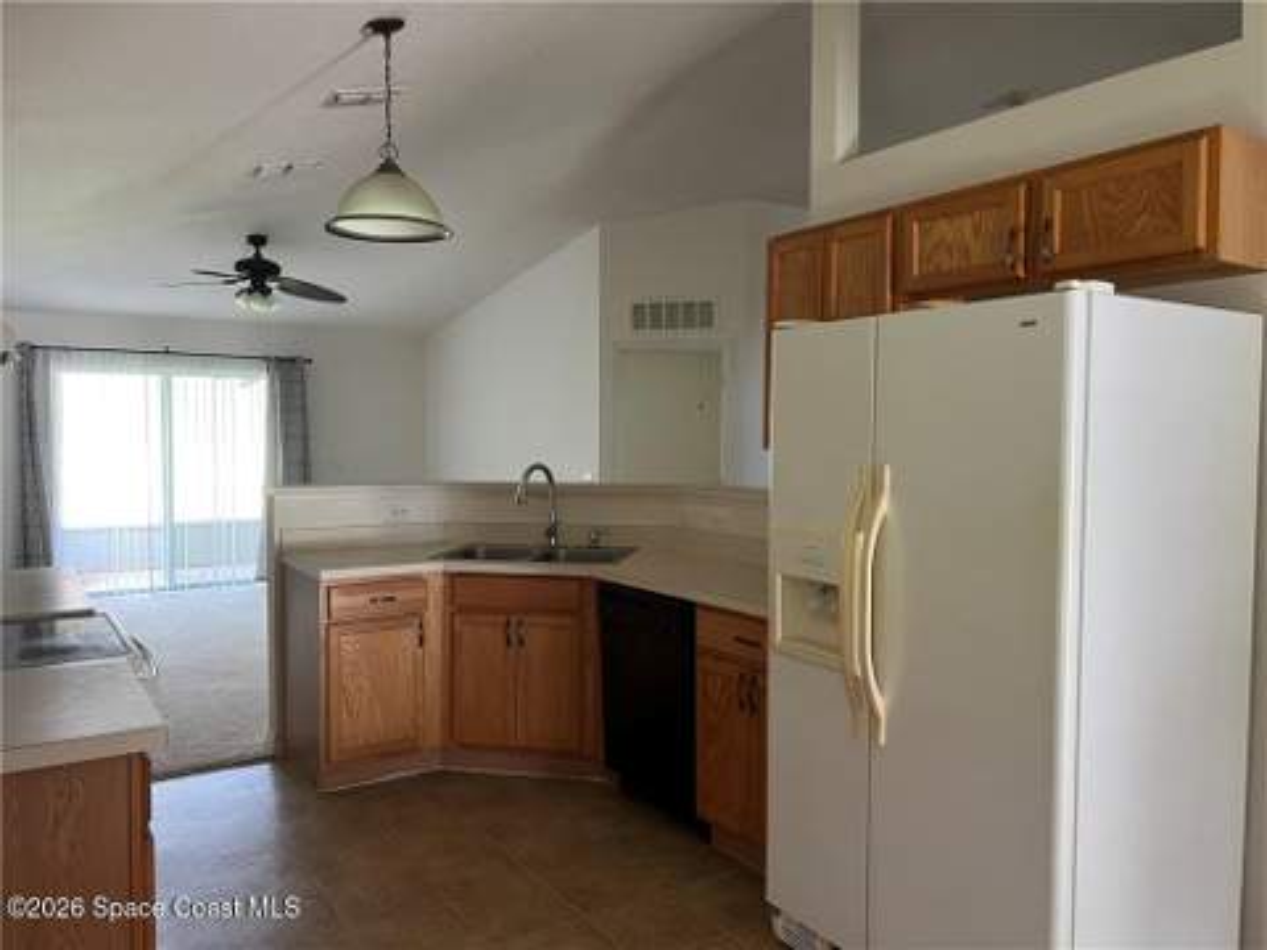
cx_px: 634
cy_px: 475
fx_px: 952
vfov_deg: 53.1
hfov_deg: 67.3
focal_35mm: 26
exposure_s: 1/68
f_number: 1.5
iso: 125
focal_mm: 5.7
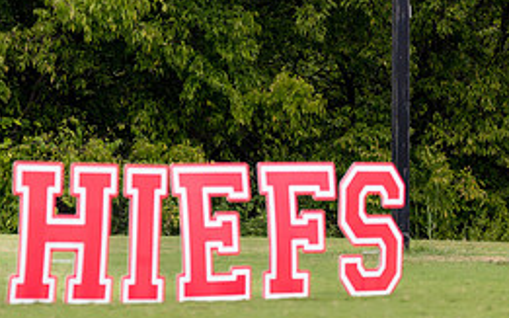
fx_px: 4743
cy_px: 75
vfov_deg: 3.8
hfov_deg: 6.1
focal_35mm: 342
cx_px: 270
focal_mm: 111
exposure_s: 1/1000
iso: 100
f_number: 2.8
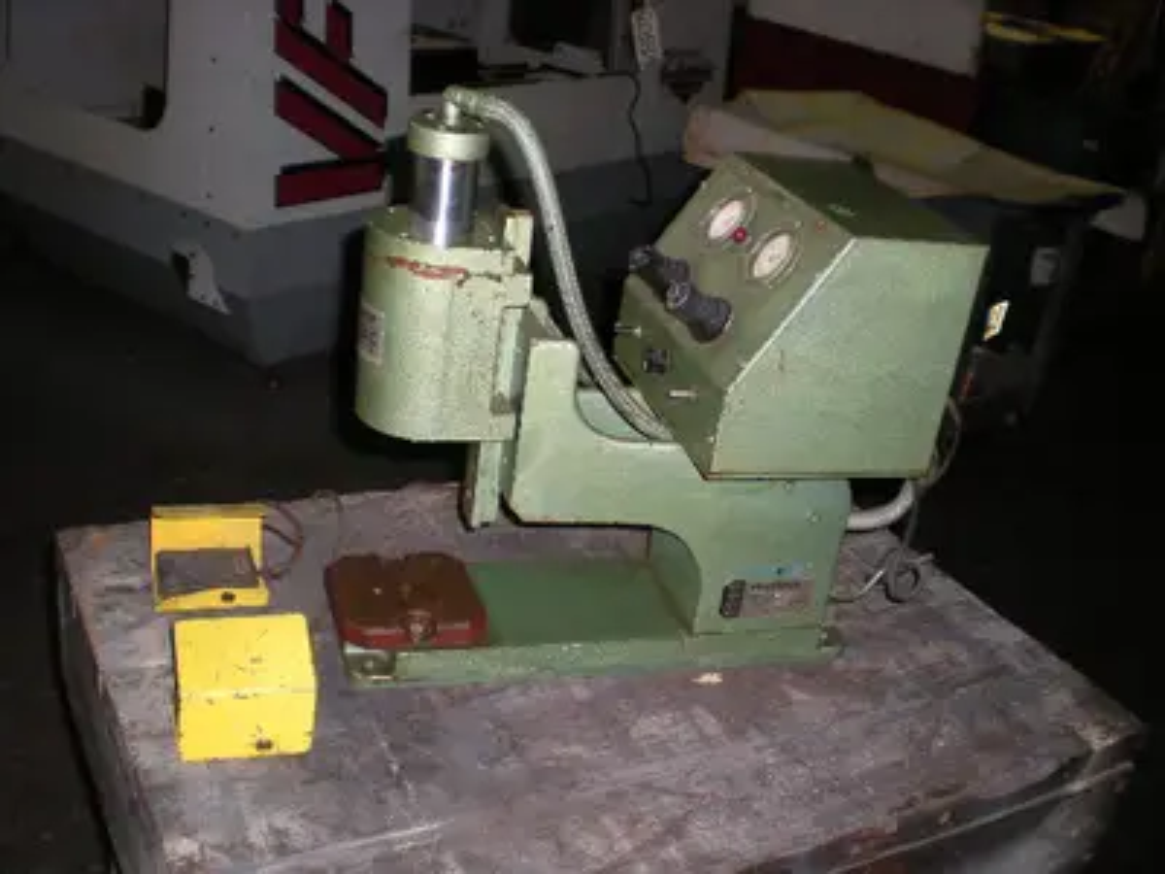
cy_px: 437
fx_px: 1279
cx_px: 582
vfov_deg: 37.7
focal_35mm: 38
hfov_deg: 49.0
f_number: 3.1
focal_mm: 6.3
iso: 151
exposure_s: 1/60
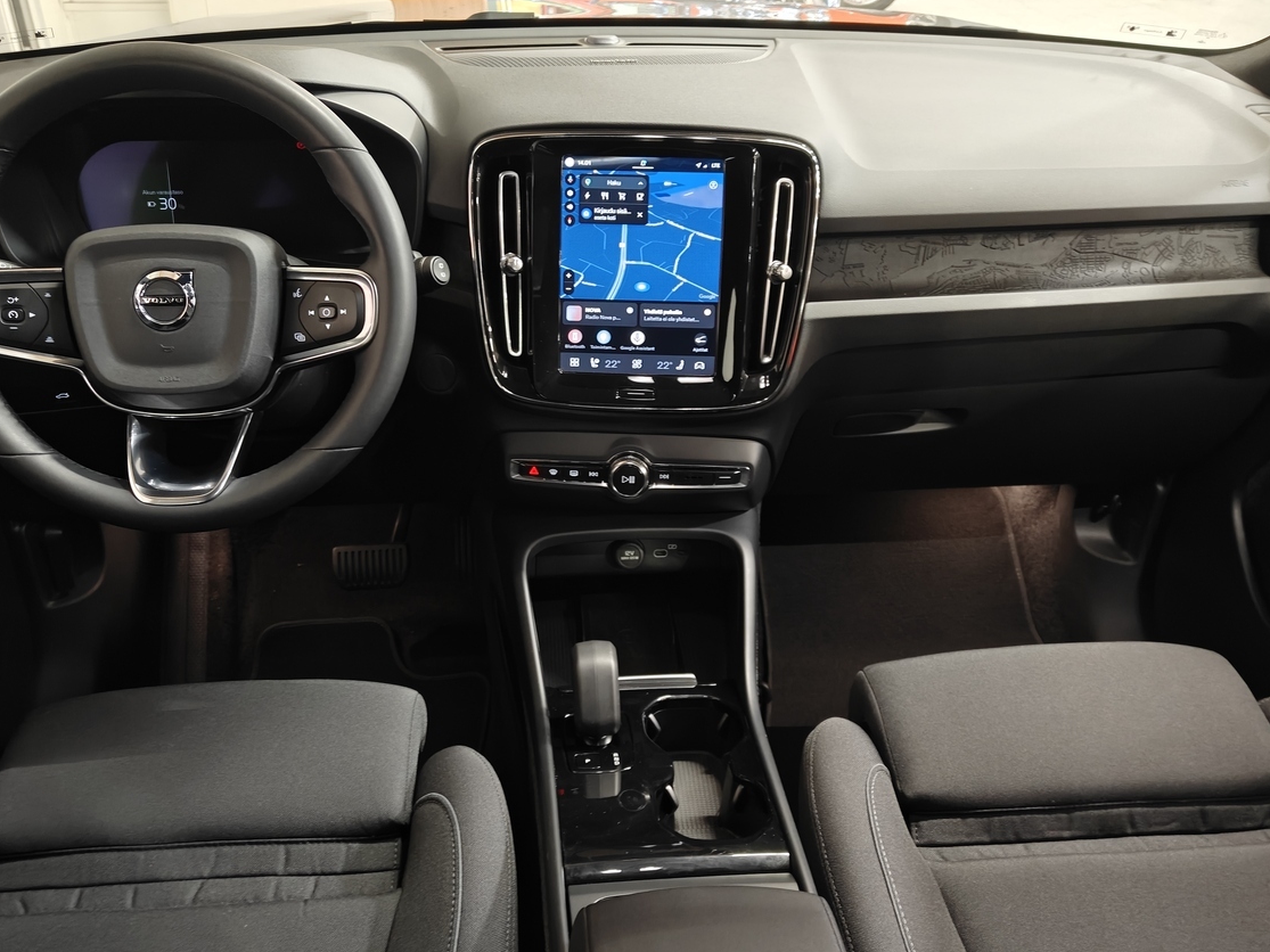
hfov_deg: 58.3
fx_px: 1137
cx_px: 607
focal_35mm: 31
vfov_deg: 45.4
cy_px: 498
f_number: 1.8
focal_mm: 5.59
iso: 200
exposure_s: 1/33
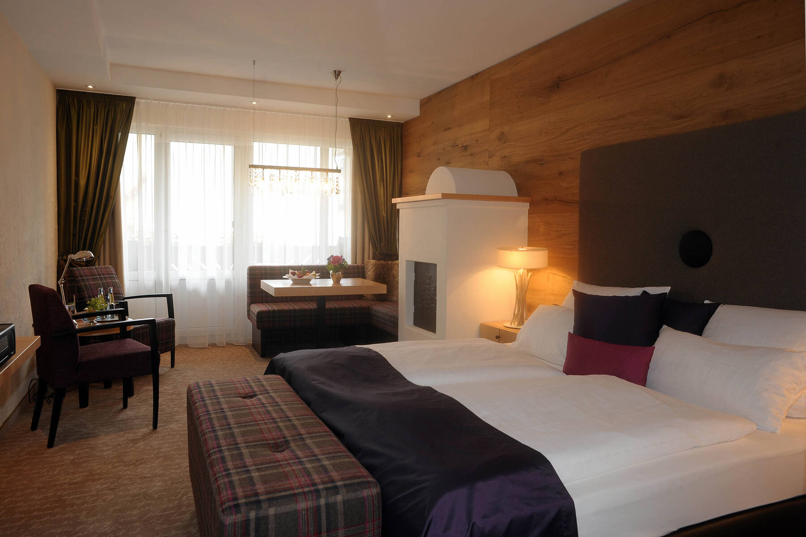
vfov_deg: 61.9
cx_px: 403
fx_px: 448
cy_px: 268
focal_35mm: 20
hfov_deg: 84.0
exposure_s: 1/20
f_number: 8
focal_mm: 20
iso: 400
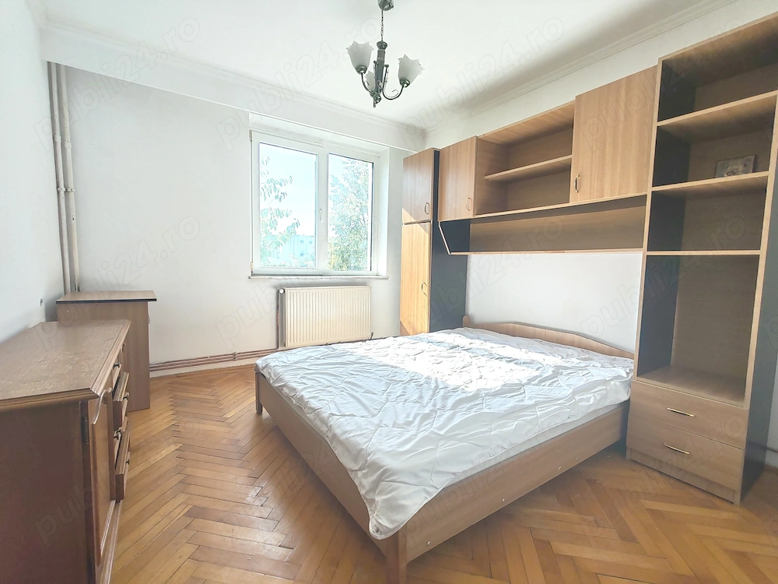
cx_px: 389
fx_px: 360
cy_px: 292
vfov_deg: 78.1
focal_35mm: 16
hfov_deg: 94.5
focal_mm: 1.96
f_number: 2.2
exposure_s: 1/270
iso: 50
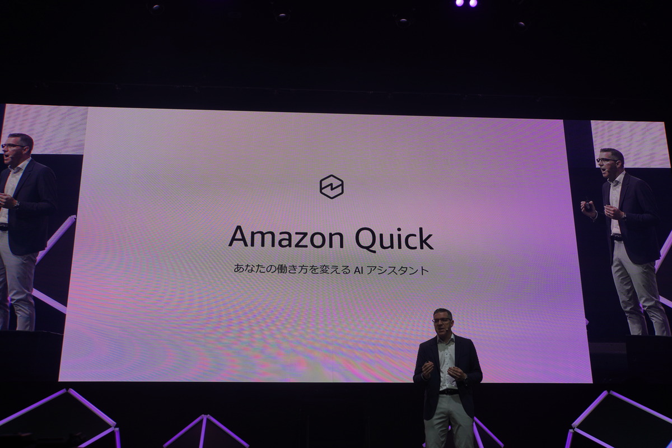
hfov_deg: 47.0
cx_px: 336
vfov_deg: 32.3
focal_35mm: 41
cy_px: 224
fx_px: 773
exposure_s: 1/100
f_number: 5.6
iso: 100
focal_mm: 27.6
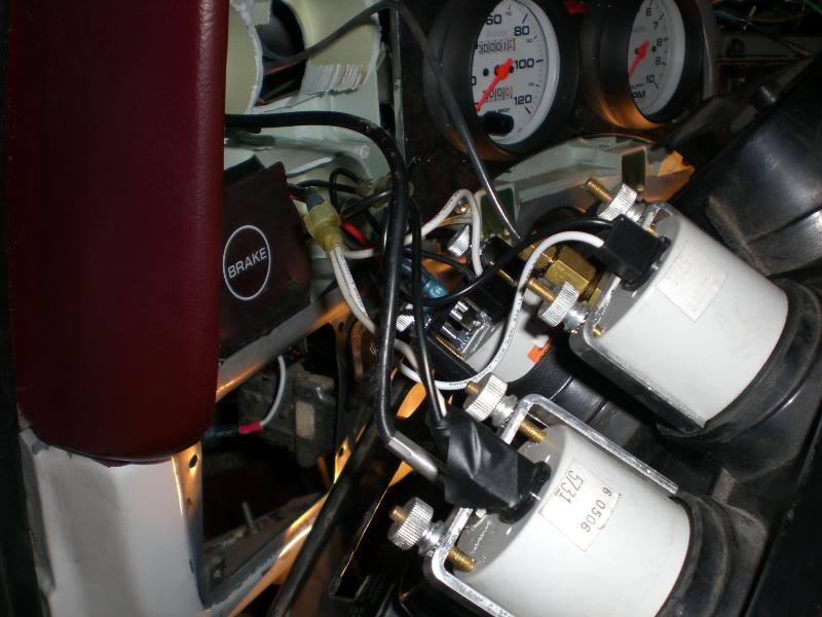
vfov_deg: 37.7
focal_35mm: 38
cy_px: 308
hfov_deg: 49.0
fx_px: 902
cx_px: 411
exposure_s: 1/60
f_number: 3.1
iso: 50
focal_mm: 6.3
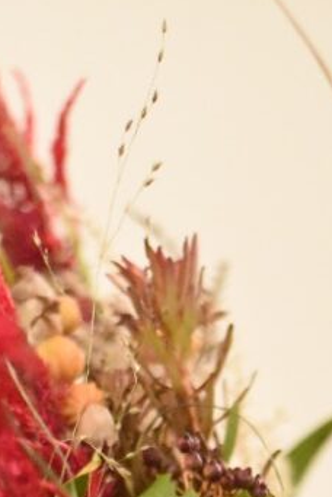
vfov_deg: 13.0
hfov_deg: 9.2
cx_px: 232
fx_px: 2071
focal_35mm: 150
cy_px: 717
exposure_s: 1/3200
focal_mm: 50
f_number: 1.8
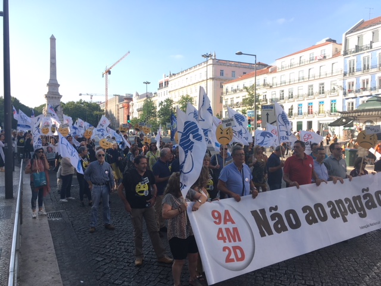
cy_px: 143
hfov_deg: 61.7
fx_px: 319
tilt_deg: -3.3
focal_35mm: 29
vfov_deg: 48.2
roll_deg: +0.1
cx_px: 190
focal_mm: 4.15
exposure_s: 1/541
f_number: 2.2
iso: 25
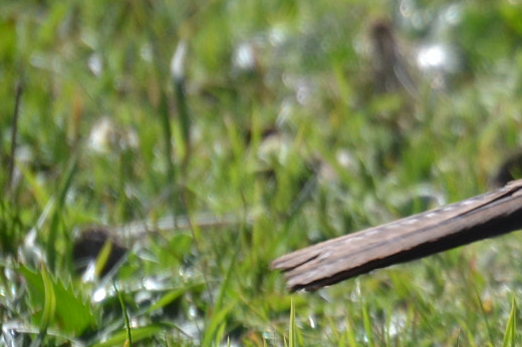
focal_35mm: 1182
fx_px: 17128
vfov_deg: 1.2
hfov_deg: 1.7
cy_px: 63
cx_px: 973
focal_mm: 200
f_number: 5.6
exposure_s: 1/1000
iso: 400
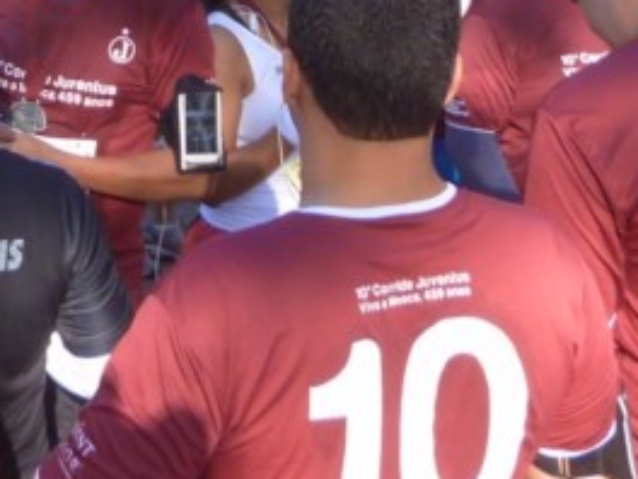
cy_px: -252
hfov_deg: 20.2
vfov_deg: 14.2
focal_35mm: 97
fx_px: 1788
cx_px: 213
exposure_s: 1/250
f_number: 4
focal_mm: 4.5
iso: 125
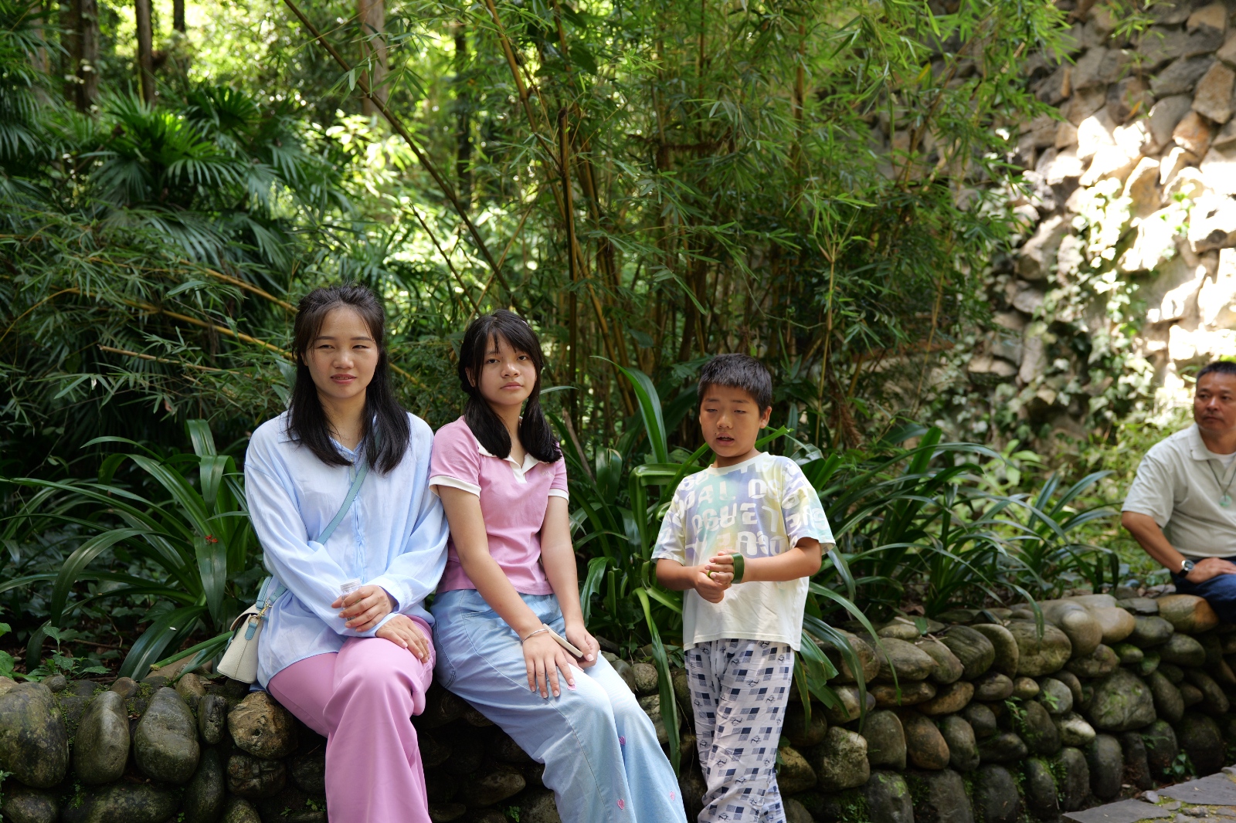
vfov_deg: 42.3
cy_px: 412
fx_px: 1064
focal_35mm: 31
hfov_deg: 60.3
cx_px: 618
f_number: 2.8
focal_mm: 31
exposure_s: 1/200
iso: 500
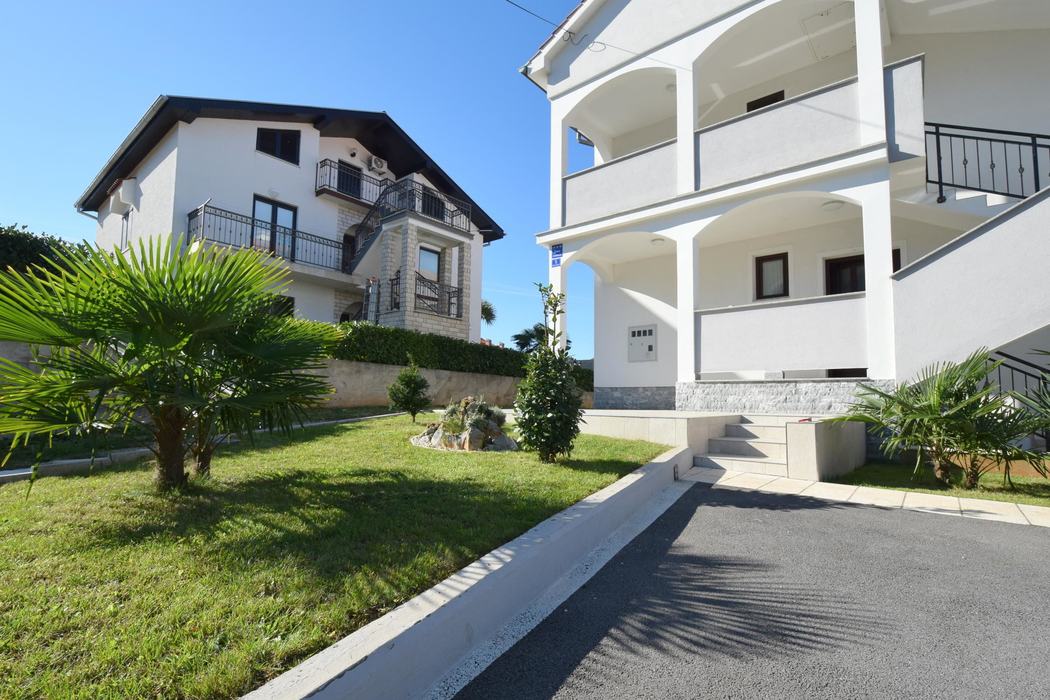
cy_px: 350
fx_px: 437
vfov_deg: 77.3
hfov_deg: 100.4
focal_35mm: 15
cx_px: 525
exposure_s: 1/320
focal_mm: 10
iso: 200
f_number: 9
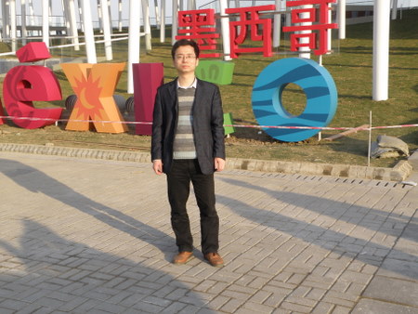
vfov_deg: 32.2
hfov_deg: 42.1
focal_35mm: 45
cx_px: 209
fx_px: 544
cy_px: 157
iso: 64
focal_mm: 8.06
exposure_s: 1/160
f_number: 5.6
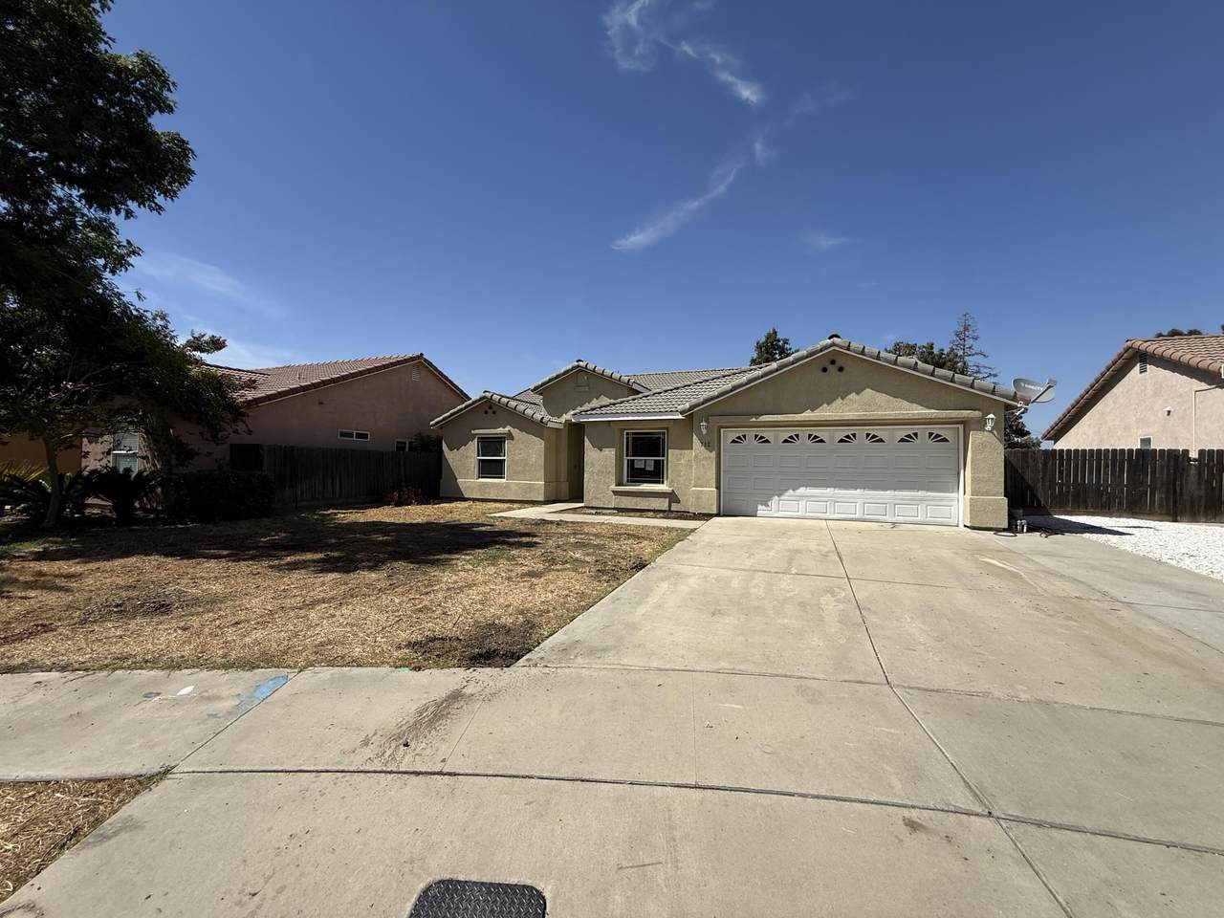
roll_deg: -1.9
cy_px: 459
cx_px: 612
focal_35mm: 14
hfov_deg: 102.1
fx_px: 495
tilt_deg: +1.9
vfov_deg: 85.7
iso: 50
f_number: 2.2
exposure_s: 1/3663
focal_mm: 2.22
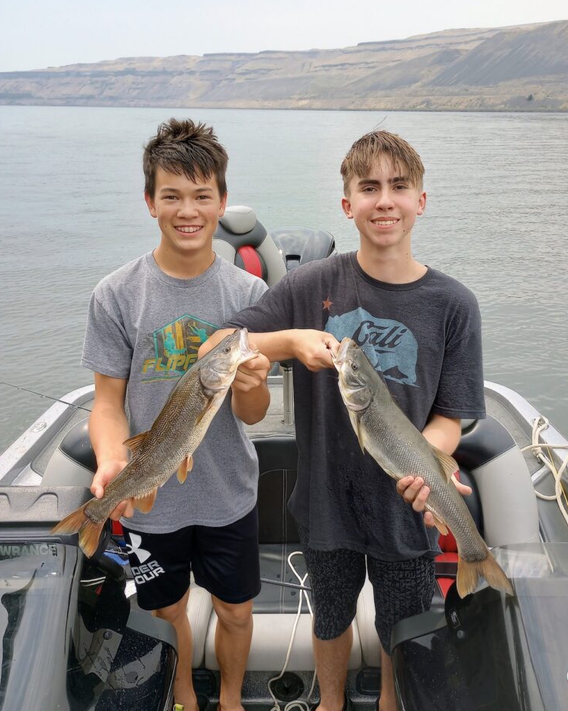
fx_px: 631
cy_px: 346
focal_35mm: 30
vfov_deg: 58.8
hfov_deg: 48.5
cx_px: 286
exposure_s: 1/241
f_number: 1.8
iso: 111
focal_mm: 4.27
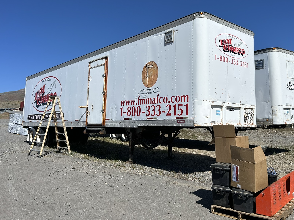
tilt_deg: +8.2
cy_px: 87
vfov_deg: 42.7
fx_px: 280
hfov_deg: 55.0
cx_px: 175
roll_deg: +1.2
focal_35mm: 33
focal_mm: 5.7
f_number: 1.5
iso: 50
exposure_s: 1/9434
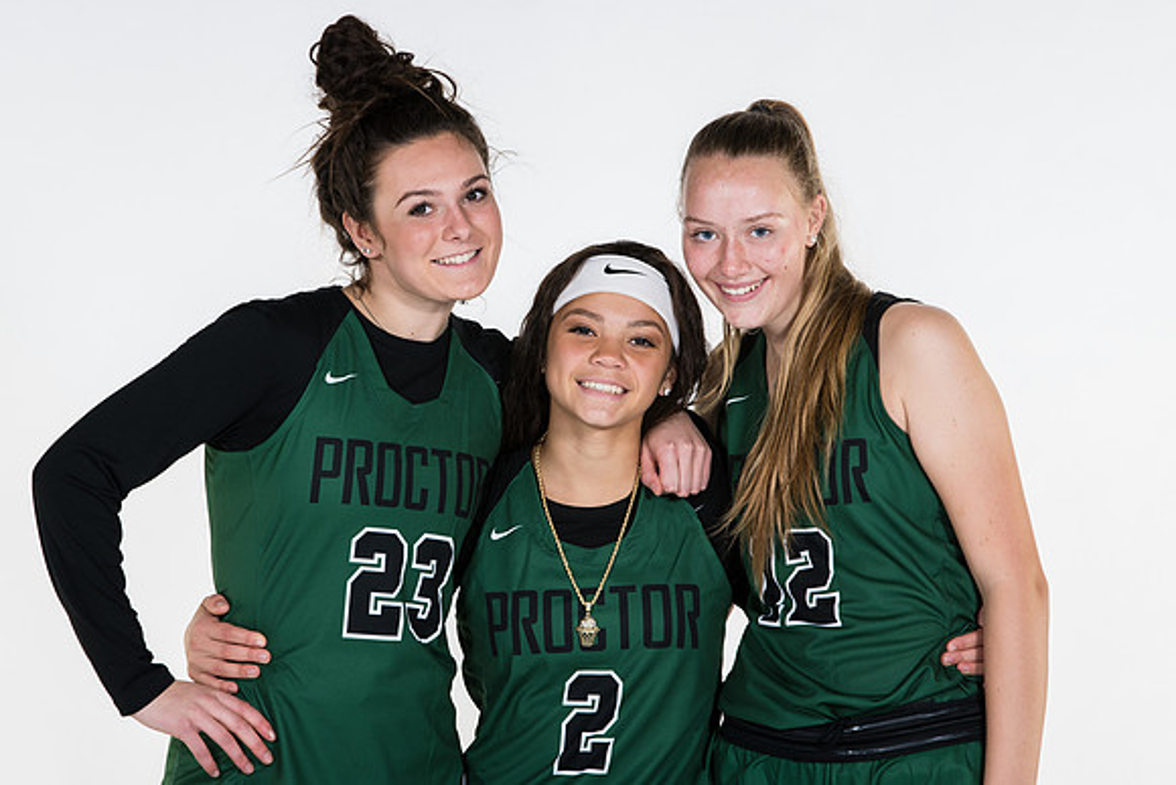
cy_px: 392
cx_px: 588
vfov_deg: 5.0
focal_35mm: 278
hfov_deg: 7.4
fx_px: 9067
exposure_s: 1/160
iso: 200
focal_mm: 185
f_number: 6.3
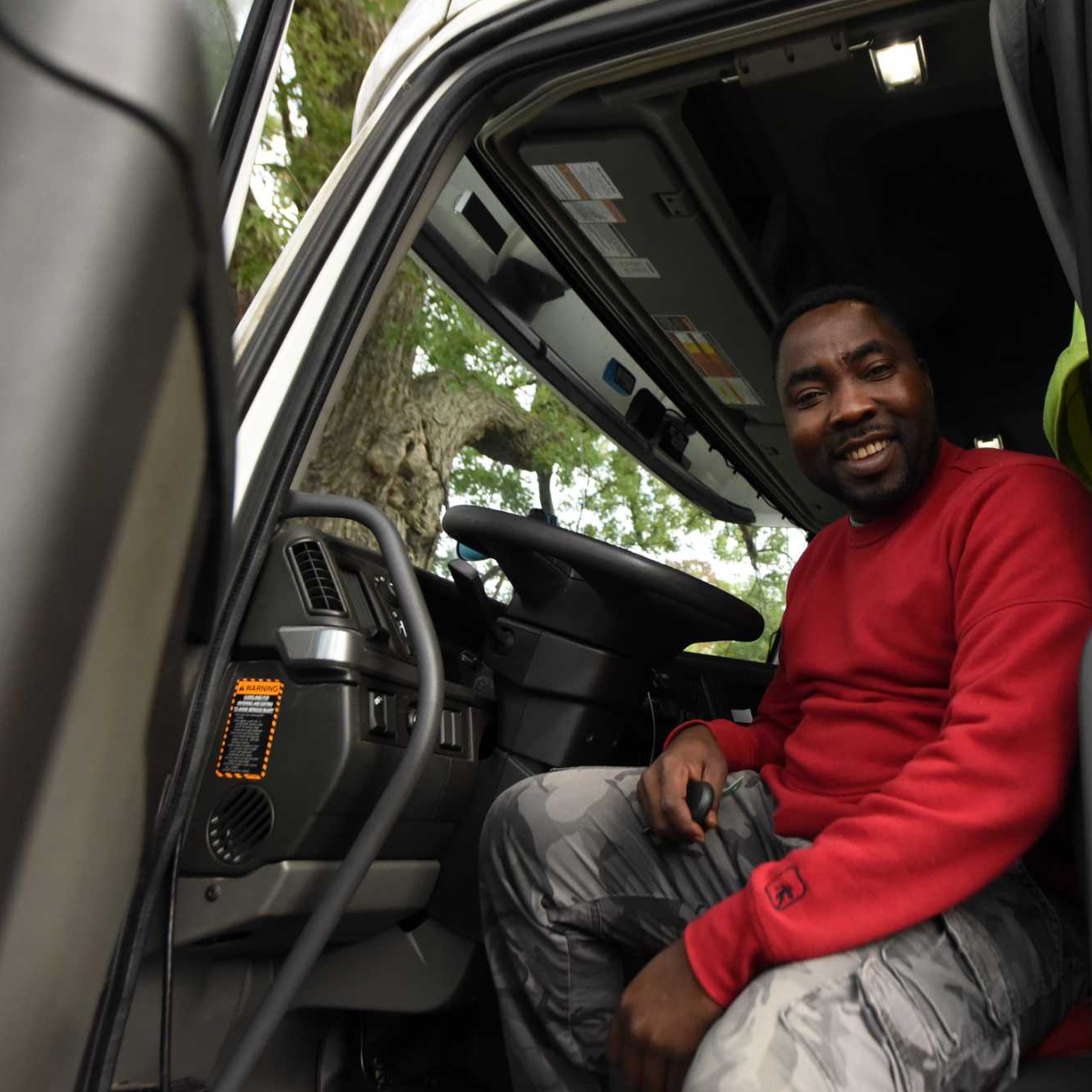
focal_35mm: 25
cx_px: 777
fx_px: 892
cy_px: 563
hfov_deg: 60.5
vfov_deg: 62.9
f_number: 4.5
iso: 4000
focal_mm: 19
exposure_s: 1/3200
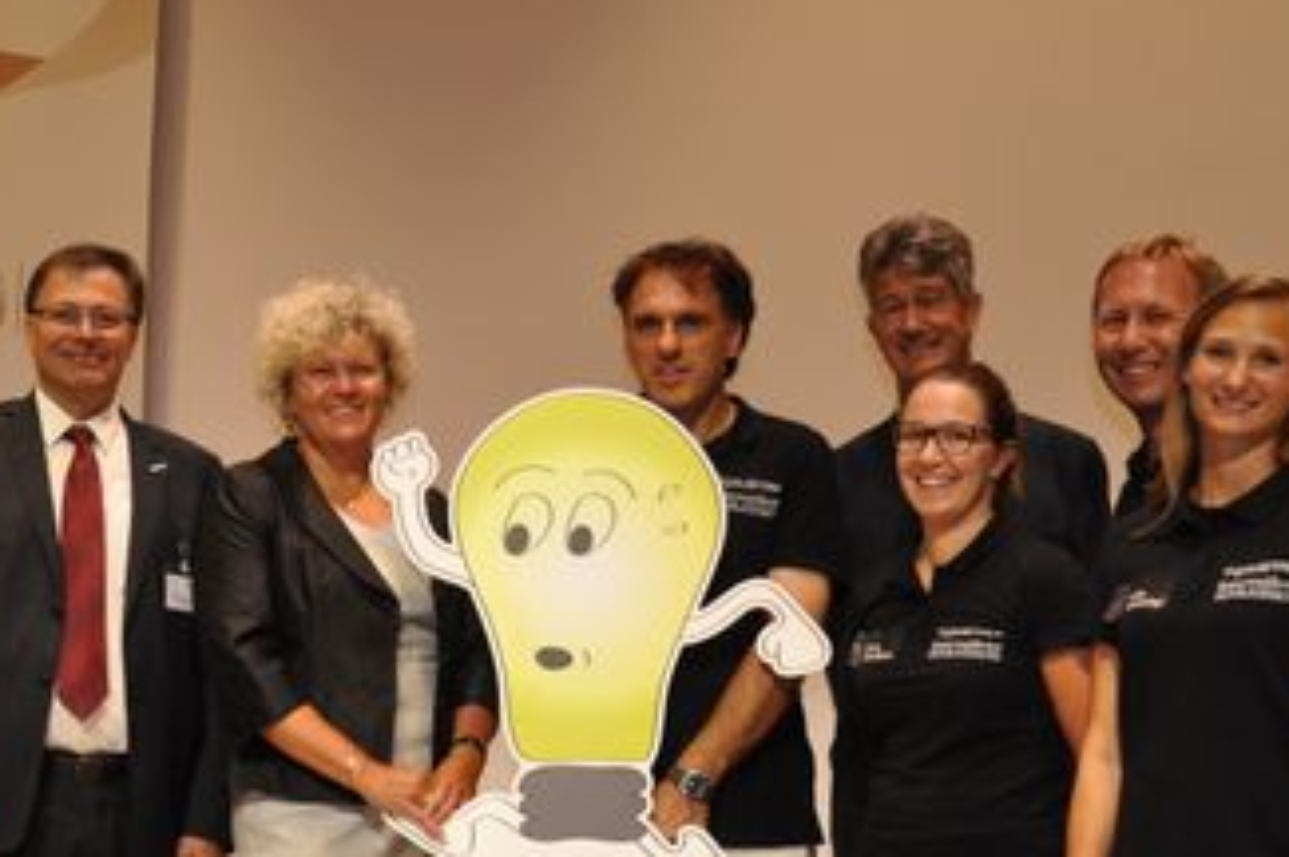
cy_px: 587
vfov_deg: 25.8
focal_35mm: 52
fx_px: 1860
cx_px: 520
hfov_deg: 38.1
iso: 400
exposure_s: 1/60
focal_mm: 22
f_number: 3.8
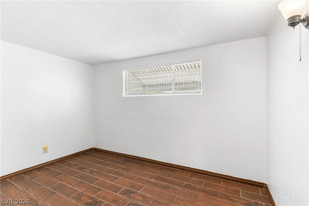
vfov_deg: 70.5
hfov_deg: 93.3
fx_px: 146
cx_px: 154
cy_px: 103
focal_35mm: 17
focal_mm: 17
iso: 400
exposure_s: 1/1.25
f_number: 8
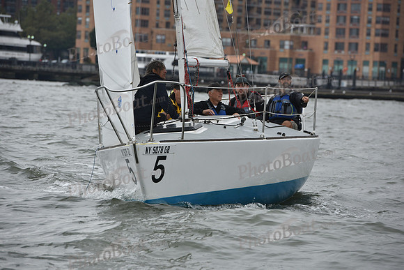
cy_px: 135
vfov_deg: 6.9
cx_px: 202
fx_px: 2245
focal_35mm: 200
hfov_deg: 10.3
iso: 400
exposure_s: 1/800
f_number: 6.3
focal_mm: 200
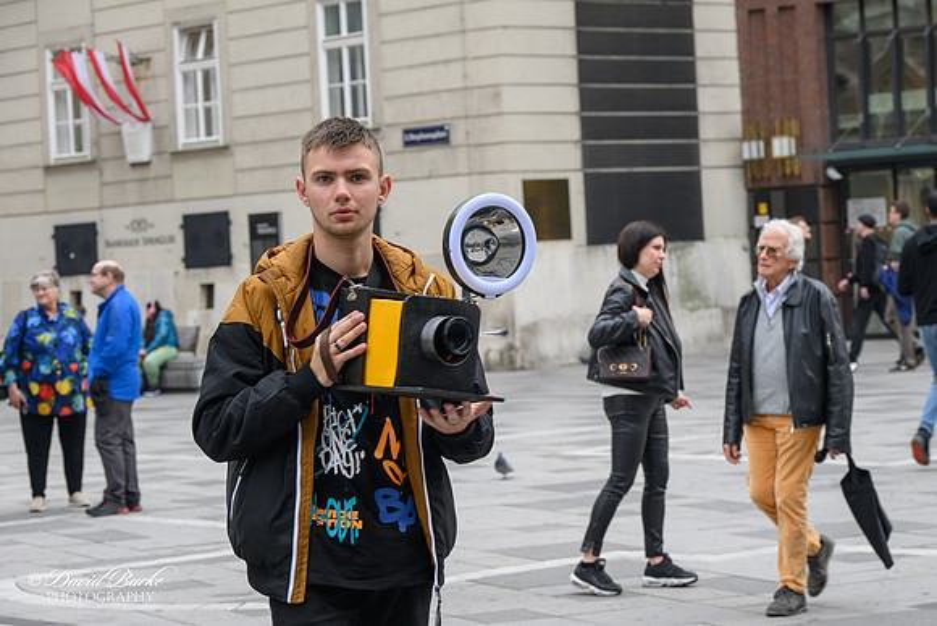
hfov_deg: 19.5
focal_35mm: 105
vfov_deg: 13.1
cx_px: 514
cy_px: 345
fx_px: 2720
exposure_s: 1/125
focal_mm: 94
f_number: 8
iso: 360
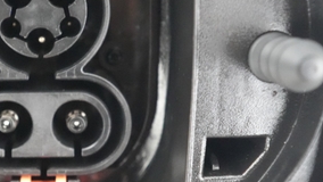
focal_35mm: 59
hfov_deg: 34.0
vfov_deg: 20.4
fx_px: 506
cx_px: 51
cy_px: 68
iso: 12800
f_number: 2.8
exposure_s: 1/30
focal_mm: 25
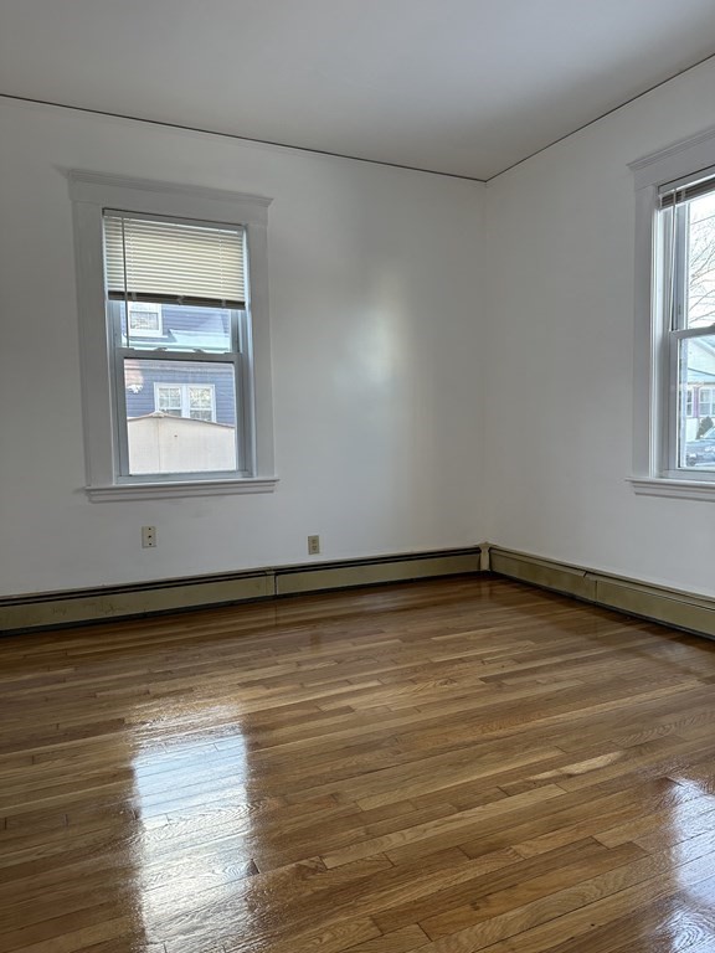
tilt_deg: -3.4
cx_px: 358
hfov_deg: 56.8
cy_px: 476
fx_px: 661
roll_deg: +1.3
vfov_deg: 71.6
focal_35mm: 24
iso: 125
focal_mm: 6.86
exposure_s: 1/121
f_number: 1.78
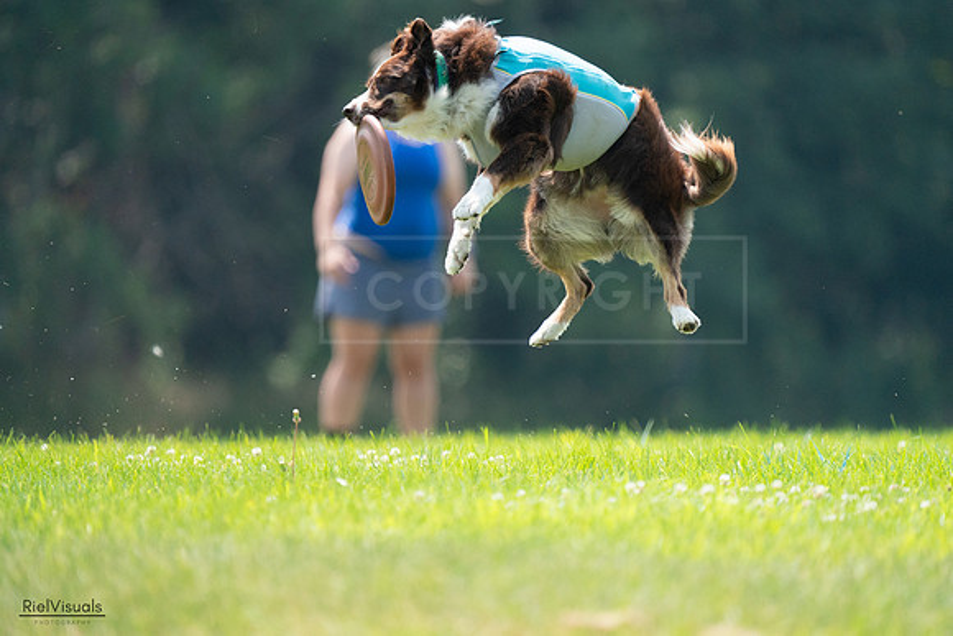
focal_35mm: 600
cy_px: 318
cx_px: 476
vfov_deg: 2.3
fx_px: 15886
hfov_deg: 3.4
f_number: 6.3
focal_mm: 600
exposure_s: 1/4000
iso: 3200
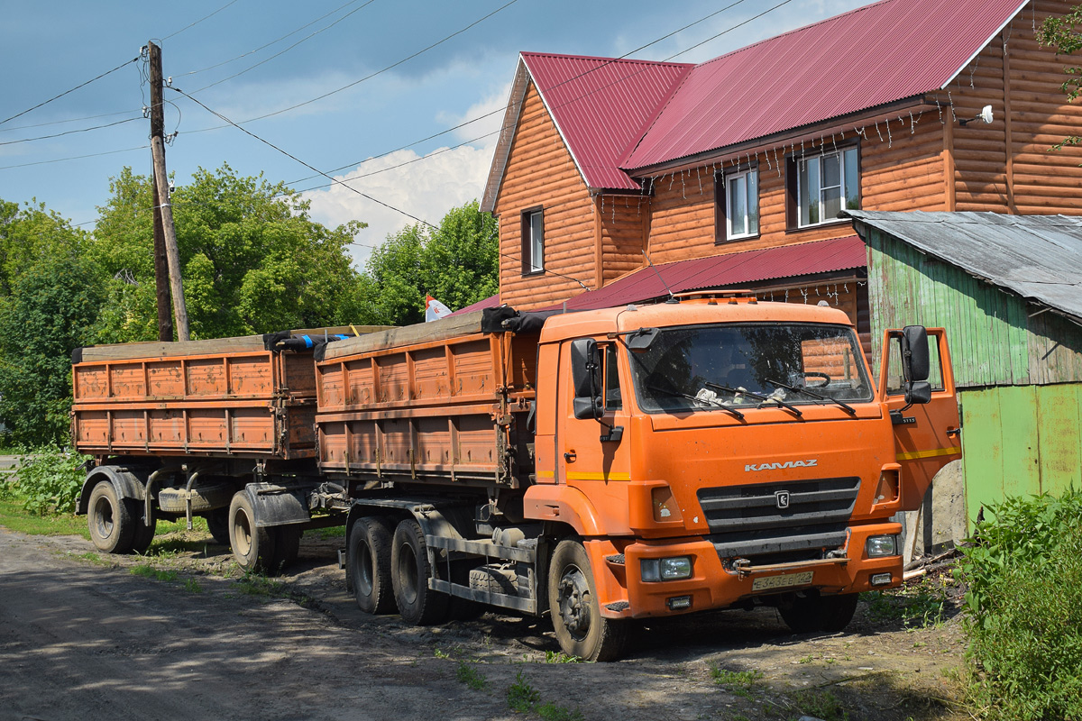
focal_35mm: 46
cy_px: 360
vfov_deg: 28.9
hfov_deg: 42.3
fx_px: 1397
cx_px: 541
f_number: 5.6
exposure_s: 1/1000
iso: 200
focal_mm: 31
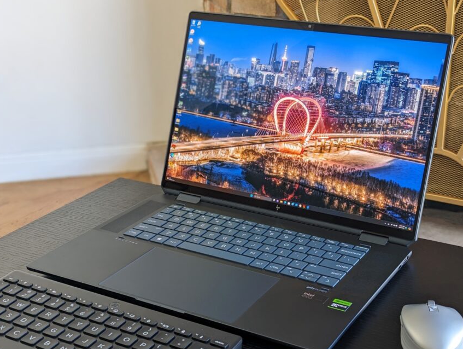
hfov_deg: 33.1
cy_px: 189
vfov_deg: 25.3
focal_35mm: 58
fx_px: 777
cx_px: 266
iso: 45
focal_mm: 6.81
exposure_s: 1/41.8
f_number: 1.85
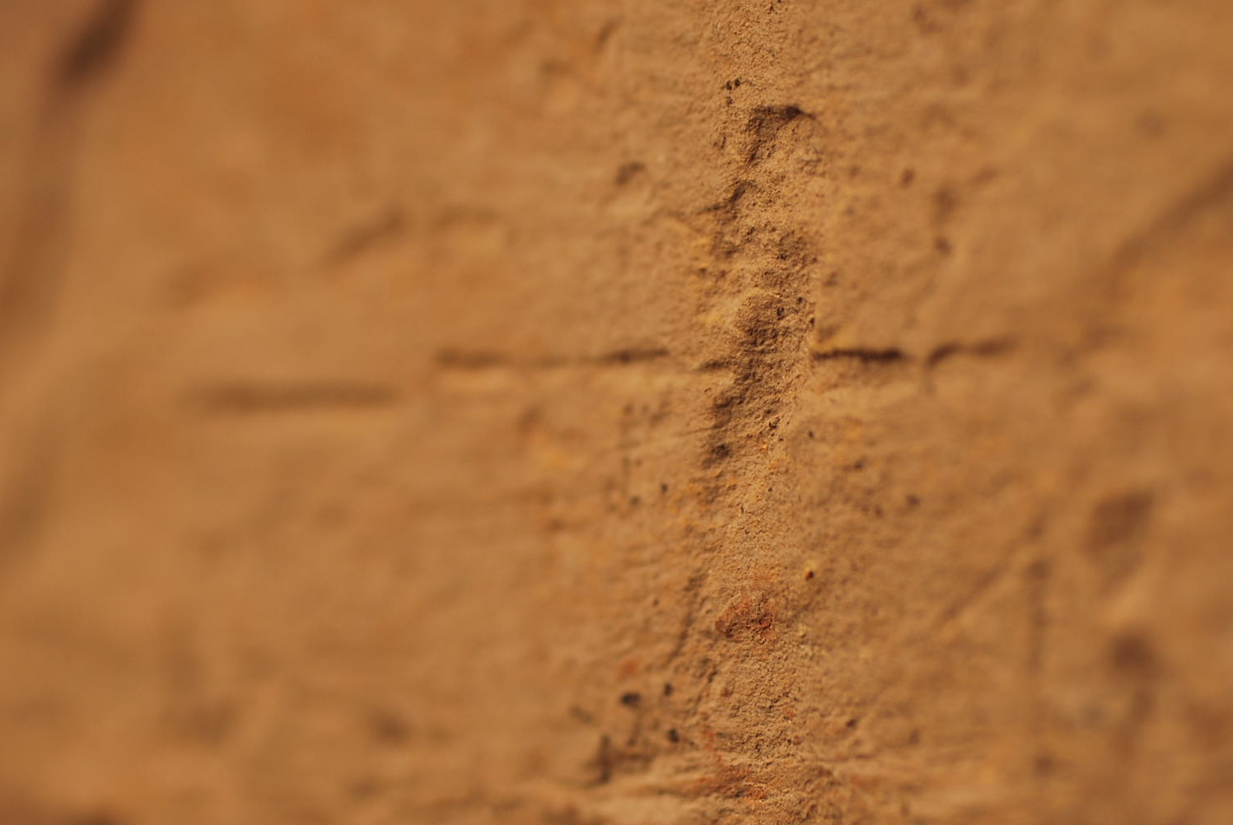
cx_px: 511
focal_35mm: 97
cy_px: 385
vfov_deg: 14.1
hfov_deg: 21.0
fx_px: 3326
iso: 100
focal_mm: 50
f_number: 3.5
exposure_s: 1/200
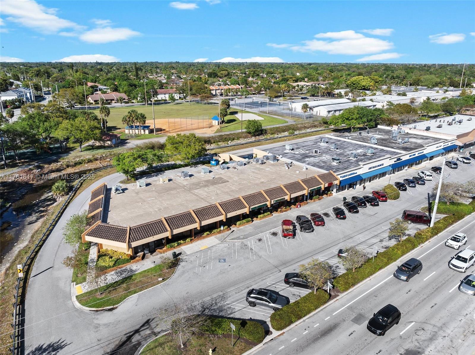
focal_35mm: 24
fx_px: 329
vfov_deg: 56.7
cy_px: 178
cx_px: 238
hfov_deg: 71.6
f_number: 2.8
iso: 100
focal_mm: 12.29
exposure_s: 1/1250
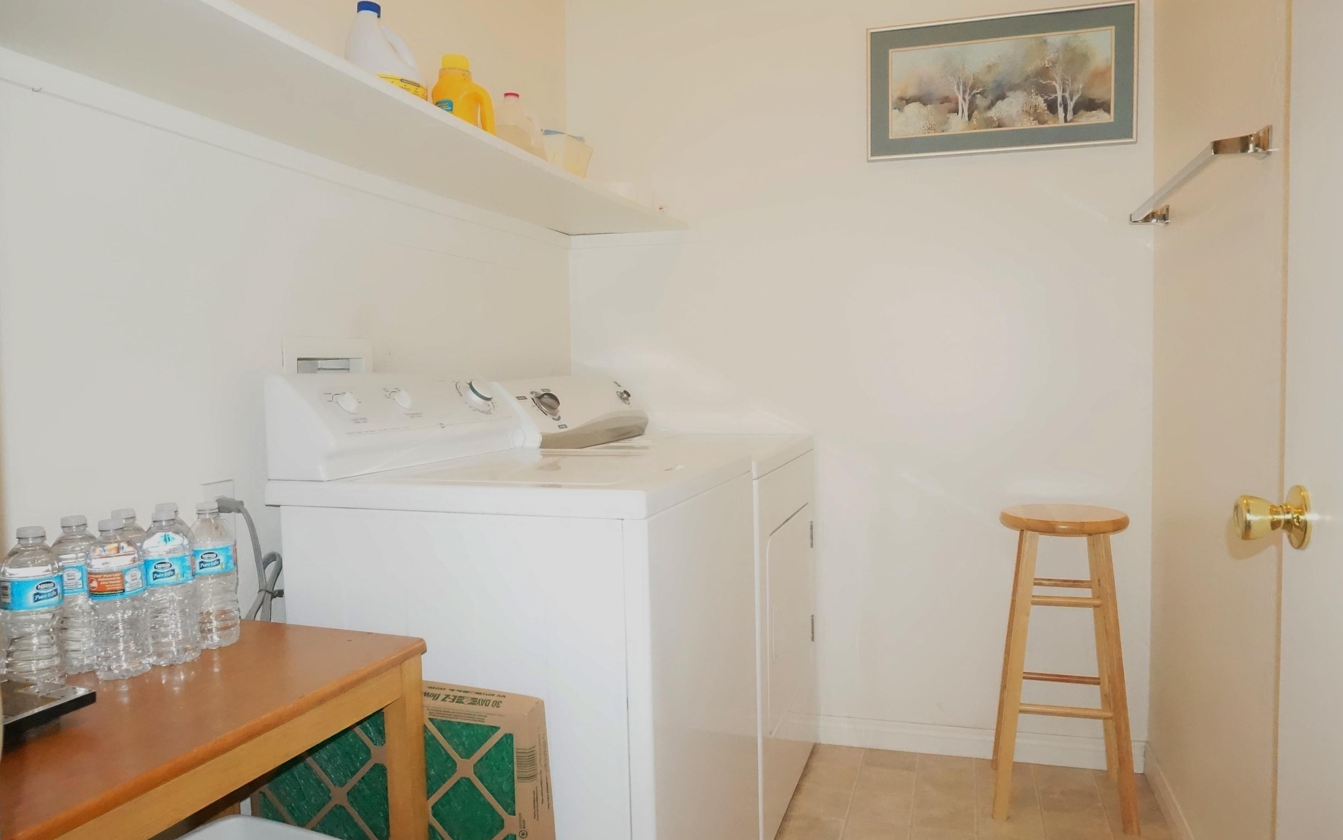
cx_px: 679
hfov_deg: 72.5
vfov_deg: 49.3
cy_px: 424
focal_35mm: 25
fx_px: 915
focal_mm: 16
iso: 16000
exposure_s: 1/160
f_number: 7.1
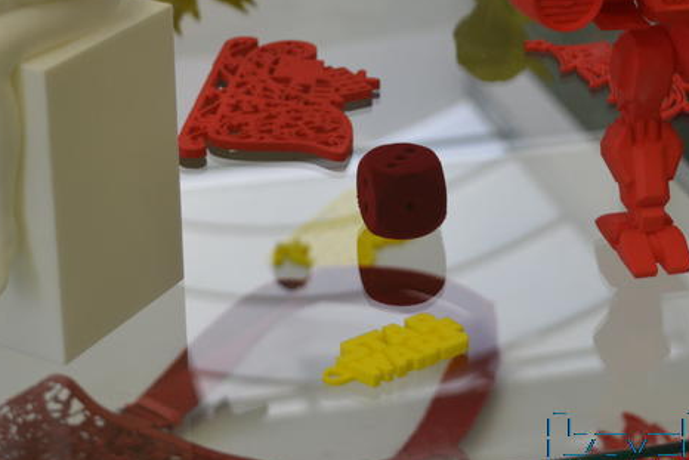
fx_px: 1972
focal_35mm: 103
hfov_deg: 19.8
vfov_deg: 13.2
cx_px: 370
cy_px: 36
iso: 400
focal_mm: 32
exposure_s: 1/100
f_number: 5
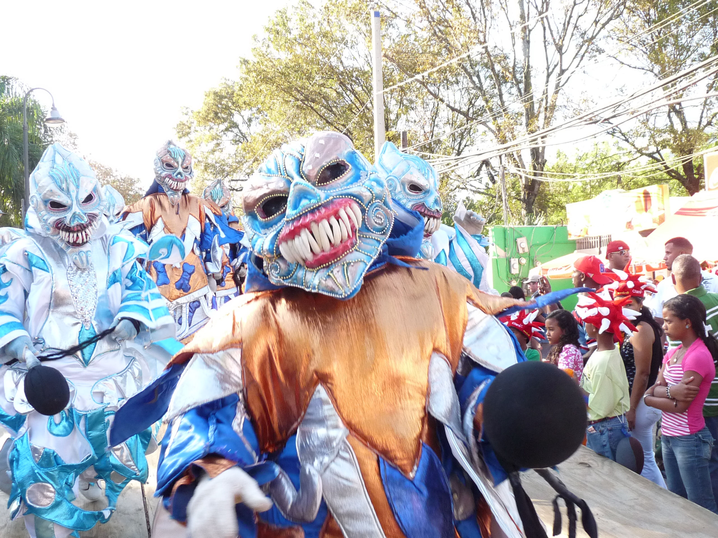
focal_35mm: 40
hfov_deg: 46.8
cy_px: 269
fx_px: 830
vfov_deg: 36.0
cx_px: 359
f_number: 3.2
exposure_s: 1/200
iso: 200
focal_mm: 4.9
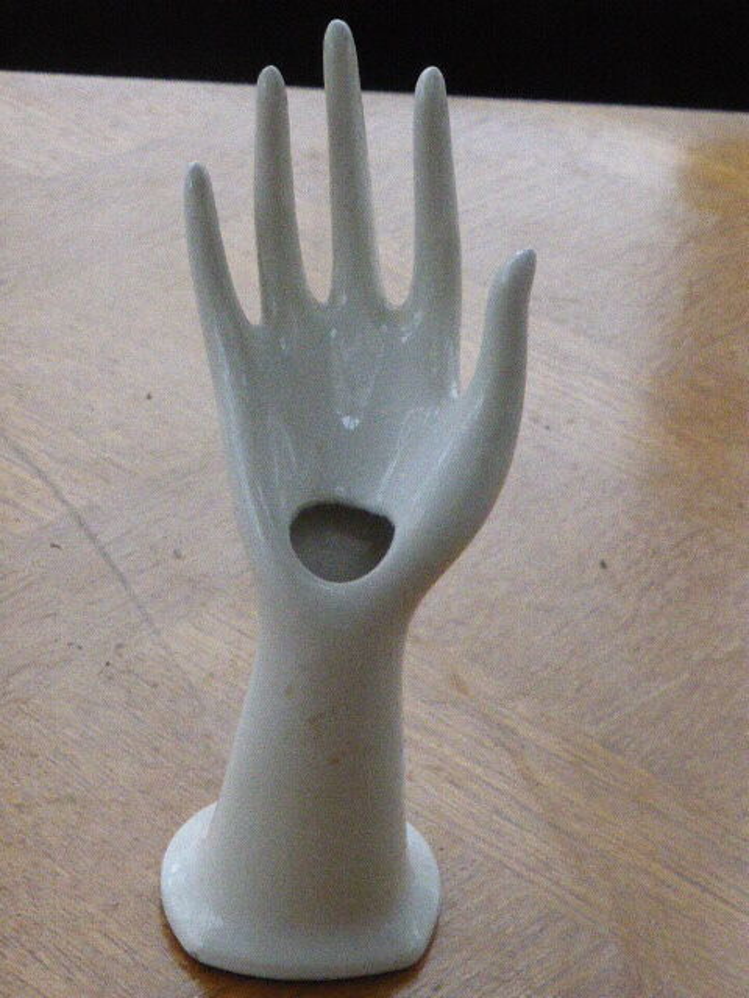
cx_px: 374
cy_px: 499
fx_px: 3202
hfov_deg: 13.3
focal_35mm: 111
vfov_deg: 17.7
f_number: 5.3
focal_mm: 18.2
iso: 1600
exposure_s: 1/200
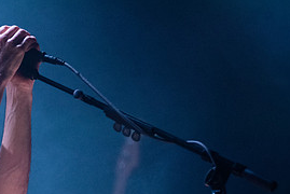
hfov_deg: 5.5
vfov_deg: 3.7
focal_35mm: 374
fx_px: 3016
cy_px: 104
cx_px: 31
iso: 3200
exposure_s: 1/250
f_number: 3.2
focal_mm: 160
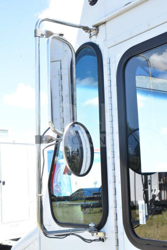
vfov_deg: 35.0
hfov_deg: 23.8
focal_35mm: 57
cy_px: 125
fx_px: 396
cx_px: 84
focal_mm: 38
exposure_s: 1/500
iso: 1600
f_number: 11
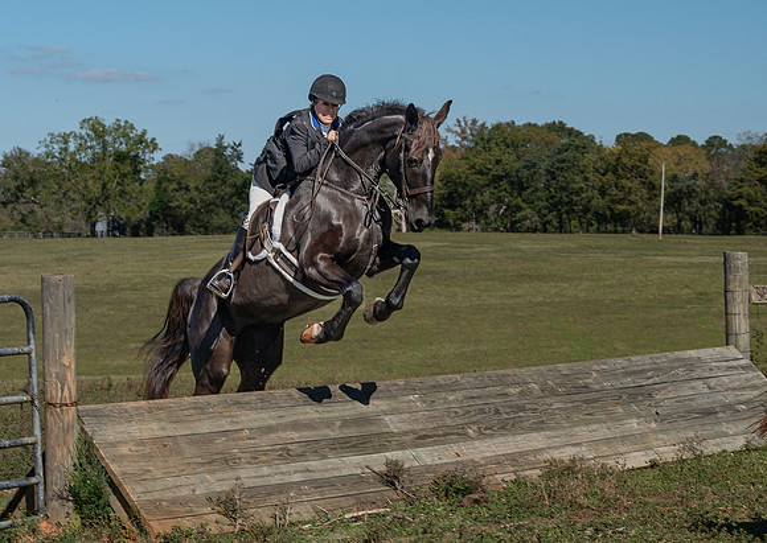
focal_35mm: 110
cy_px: 245
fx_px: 2393
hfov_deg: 18.2
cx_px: 389
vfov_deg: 13.0
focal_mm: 70
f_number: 6.3
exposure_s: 1/500
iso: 200
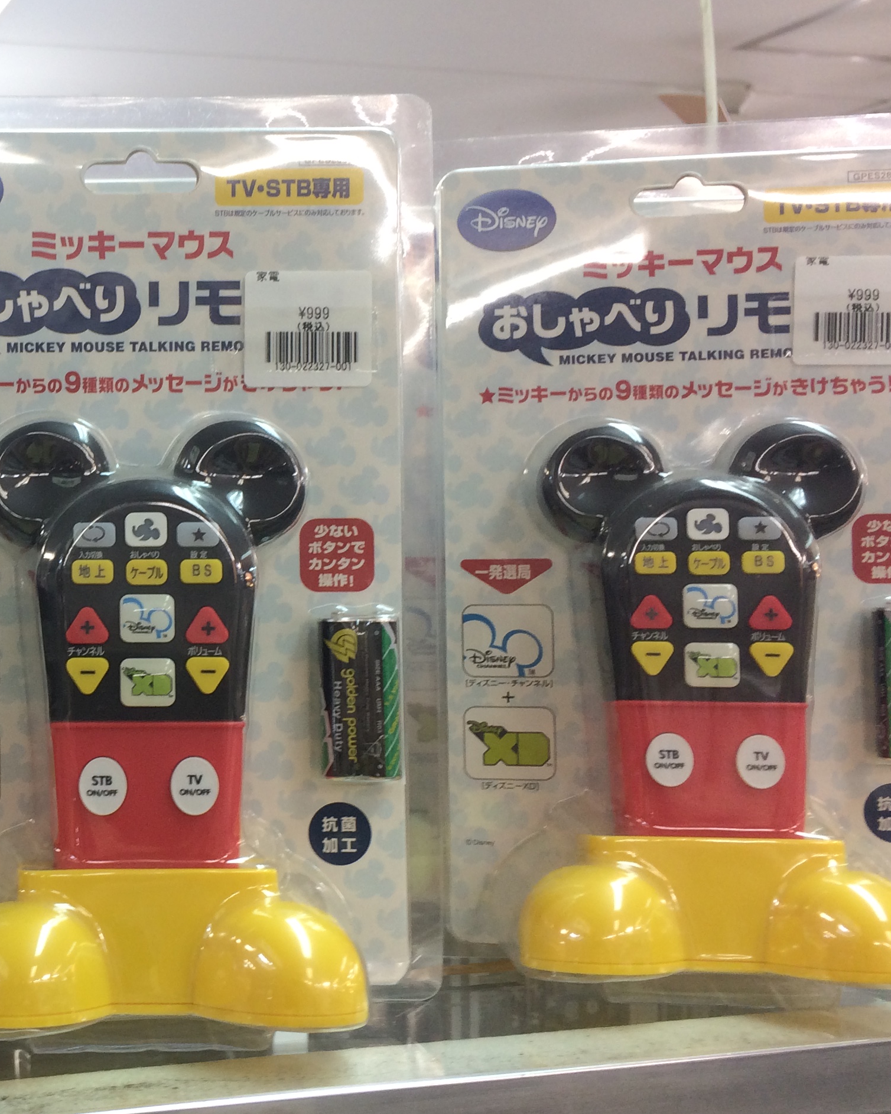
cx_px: 1
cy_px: 541
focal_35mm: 49
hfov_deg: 28.9
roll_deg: -0.1
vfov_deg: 38.1
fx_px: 1616
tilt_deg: -1.5
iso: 40
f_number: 2.2
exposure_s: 1/50
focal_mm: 4.15
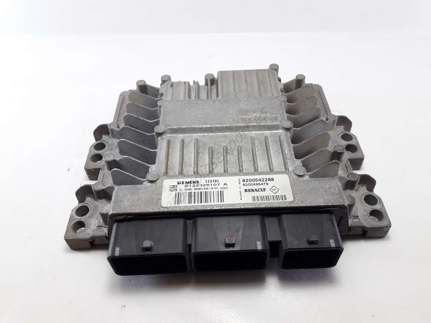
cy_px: 162
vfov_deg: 49.7
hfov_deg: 63.5
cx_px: 216
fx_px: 349
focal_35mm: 28
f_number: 1.9
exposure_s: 1/33
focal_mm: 3.7
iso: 40
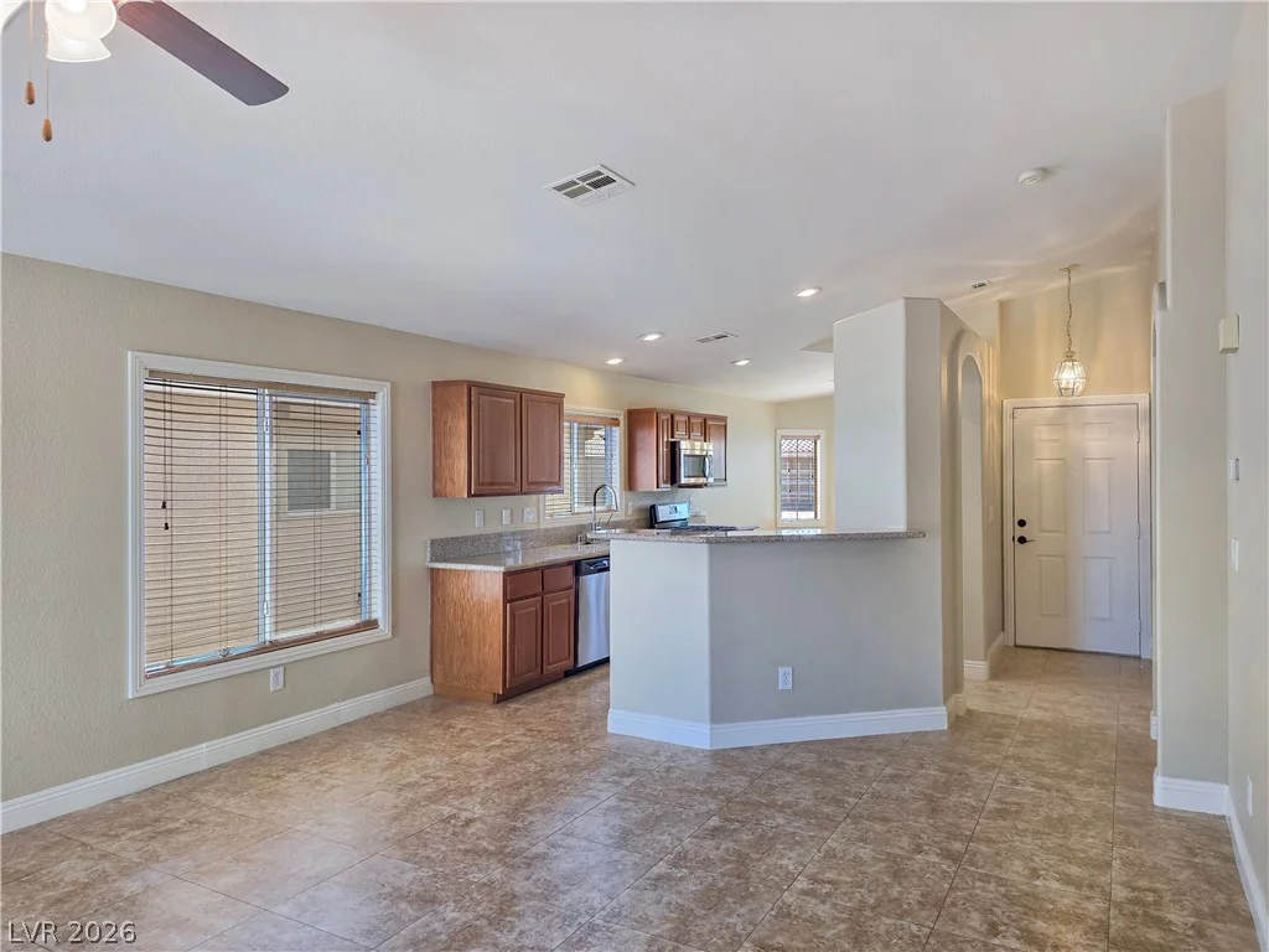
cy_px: 476
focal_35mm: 23
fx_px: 843
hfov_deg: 73.9
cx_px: 634
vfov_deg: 58.9
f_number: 1.7
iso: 50
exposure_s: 1/120
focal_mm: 6.3
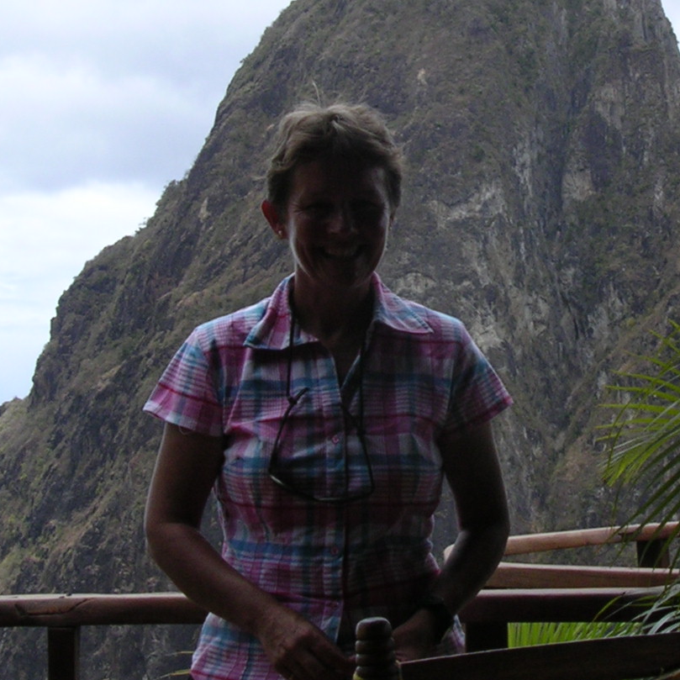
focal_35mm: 85
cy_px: 249
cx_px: 532
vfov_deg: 20.4
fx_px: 1889
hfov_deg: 20.2
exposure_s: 1/233
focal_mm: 5.8
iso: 100
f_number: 5.6
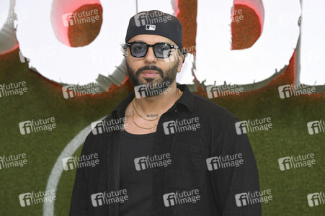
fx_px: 830
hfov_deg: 22.2
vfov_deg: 14.8
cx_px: 162
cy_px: 108
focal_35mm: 92
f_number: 4.5
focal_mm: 92
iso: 800
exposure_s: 1/250
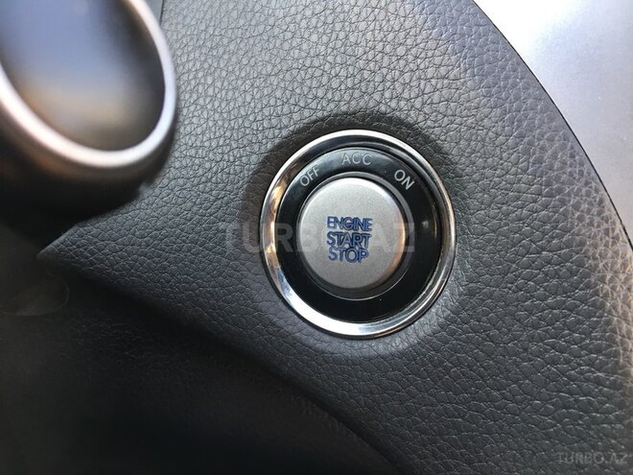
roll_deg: -2.7
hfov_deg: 61.7
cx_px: 316
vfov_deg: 48.2
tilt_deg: -29.8
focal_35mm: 29
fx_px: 530
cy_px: 238
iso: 40
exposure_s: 1/33
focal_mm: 4.15
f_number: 2.2
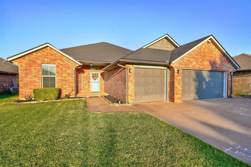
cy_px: 84
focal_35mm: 16
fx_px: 112
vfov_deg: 73.7
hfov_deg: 96.8
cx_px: 126
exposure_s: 1/1000
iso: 200
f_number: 6.3
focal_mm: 16
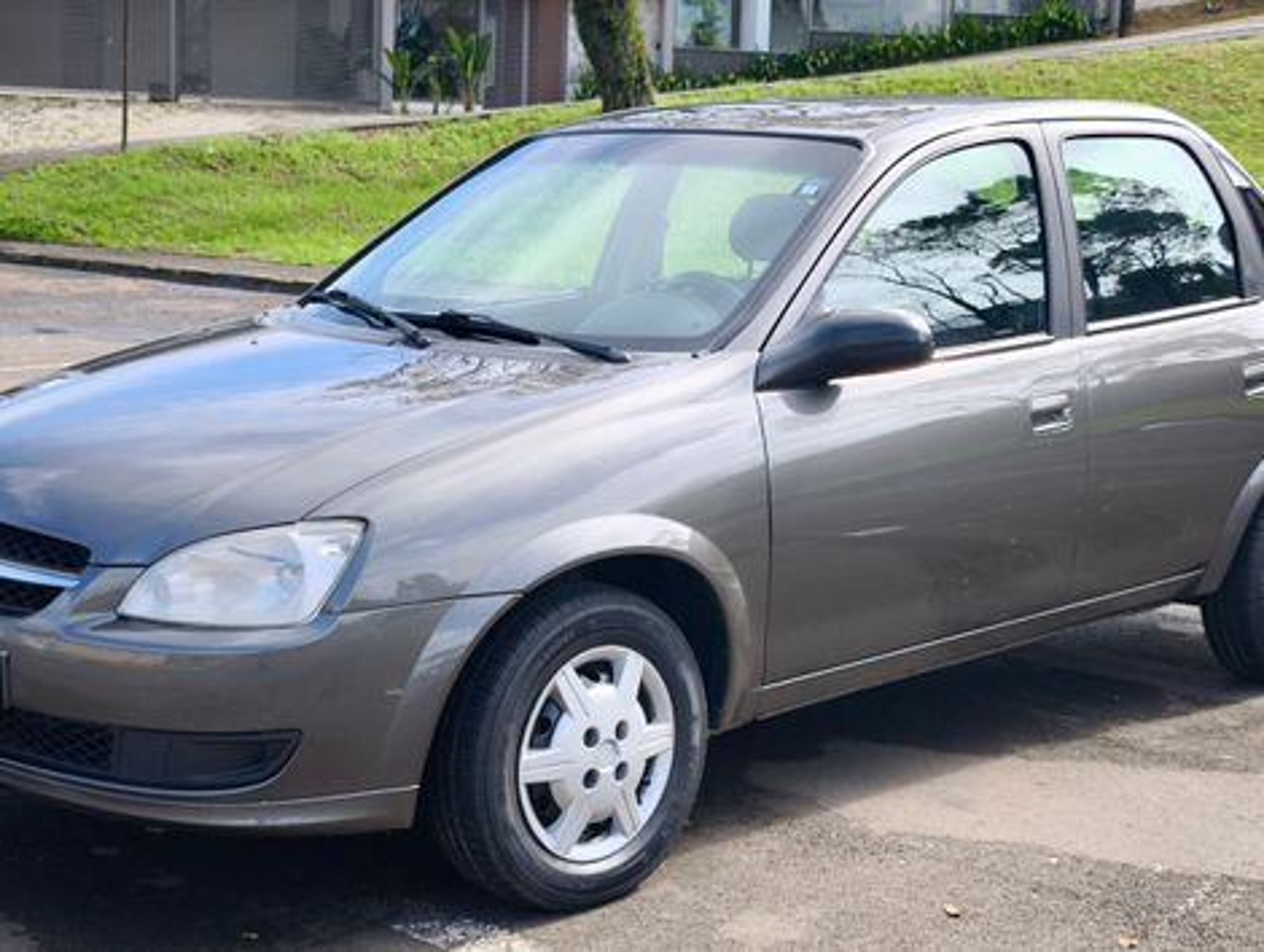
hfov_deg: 52.6
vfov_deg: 40.8
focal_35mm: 35
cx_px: 632
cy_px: 476
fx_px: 1280
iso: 50
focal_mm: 6.57
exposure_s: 1/1211
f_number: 1.6
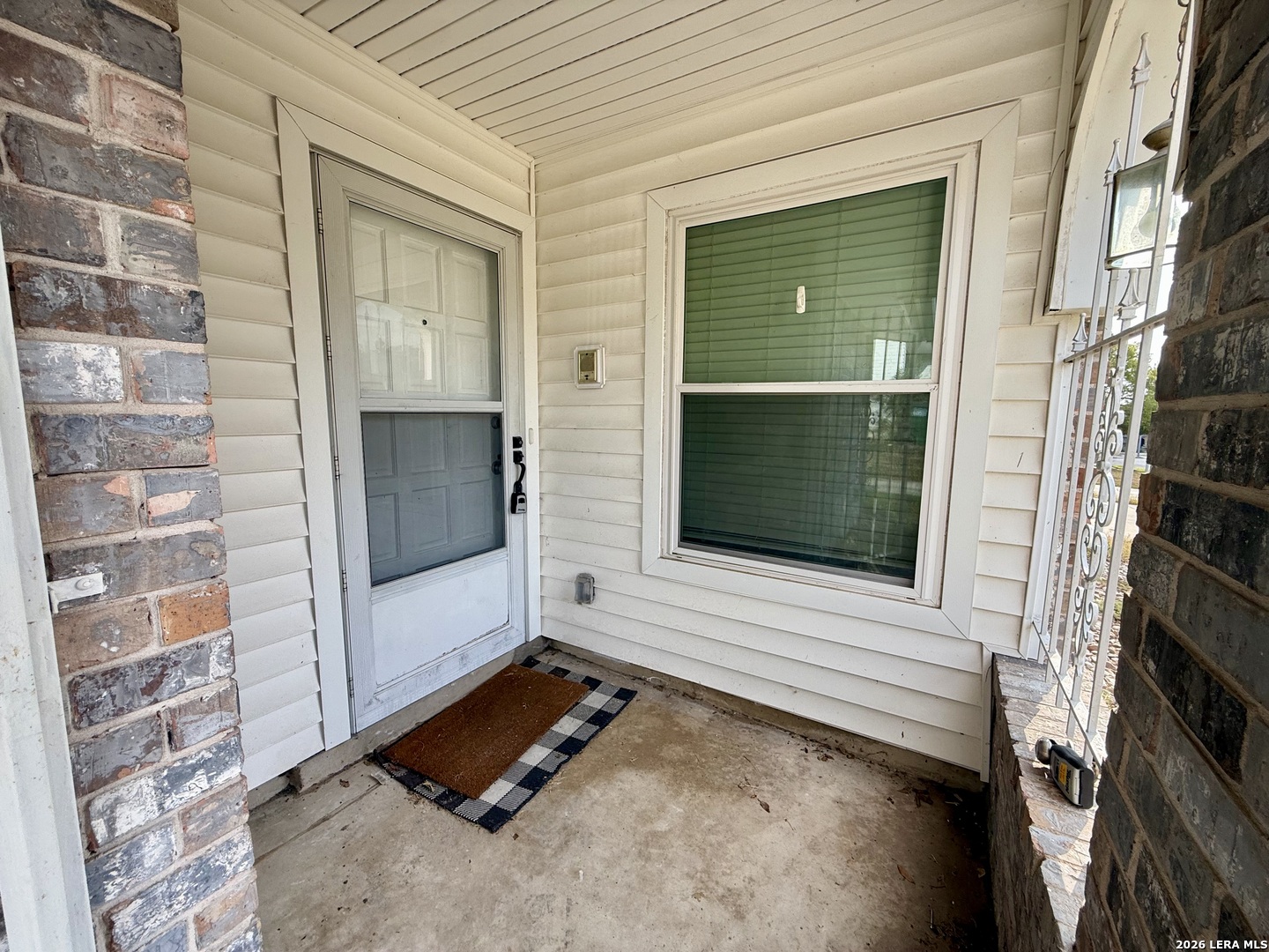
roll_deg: -0.3
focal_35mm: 14
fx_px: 513
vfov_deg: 85.7
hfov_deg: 102.1
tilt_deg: -6.4
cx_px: 634
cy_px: 476
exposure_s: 1/307
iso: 50
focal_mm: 2.22
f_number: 2.2
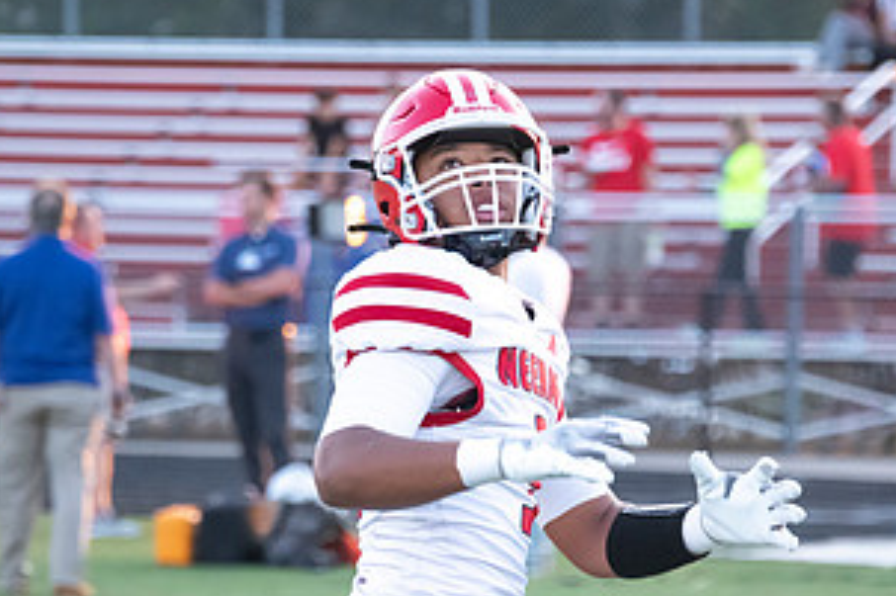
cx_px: 439
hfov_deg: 6.0
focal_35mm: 346
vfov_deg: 4.0
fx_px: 8606
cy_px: 482
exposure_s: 1/800
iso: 4000
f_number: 5.6
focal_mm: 180
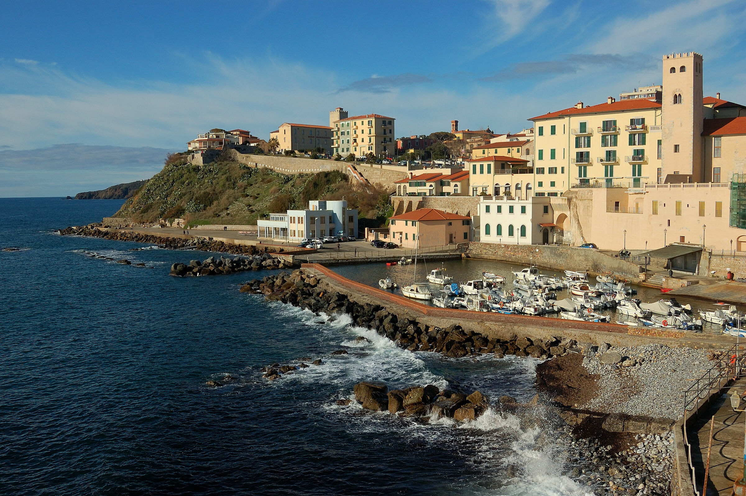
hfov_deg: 53.2
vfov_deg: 36.8
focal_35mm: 36
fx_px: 745
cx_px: 373
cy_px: 248
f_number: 8
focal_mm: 24
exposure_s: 1/640
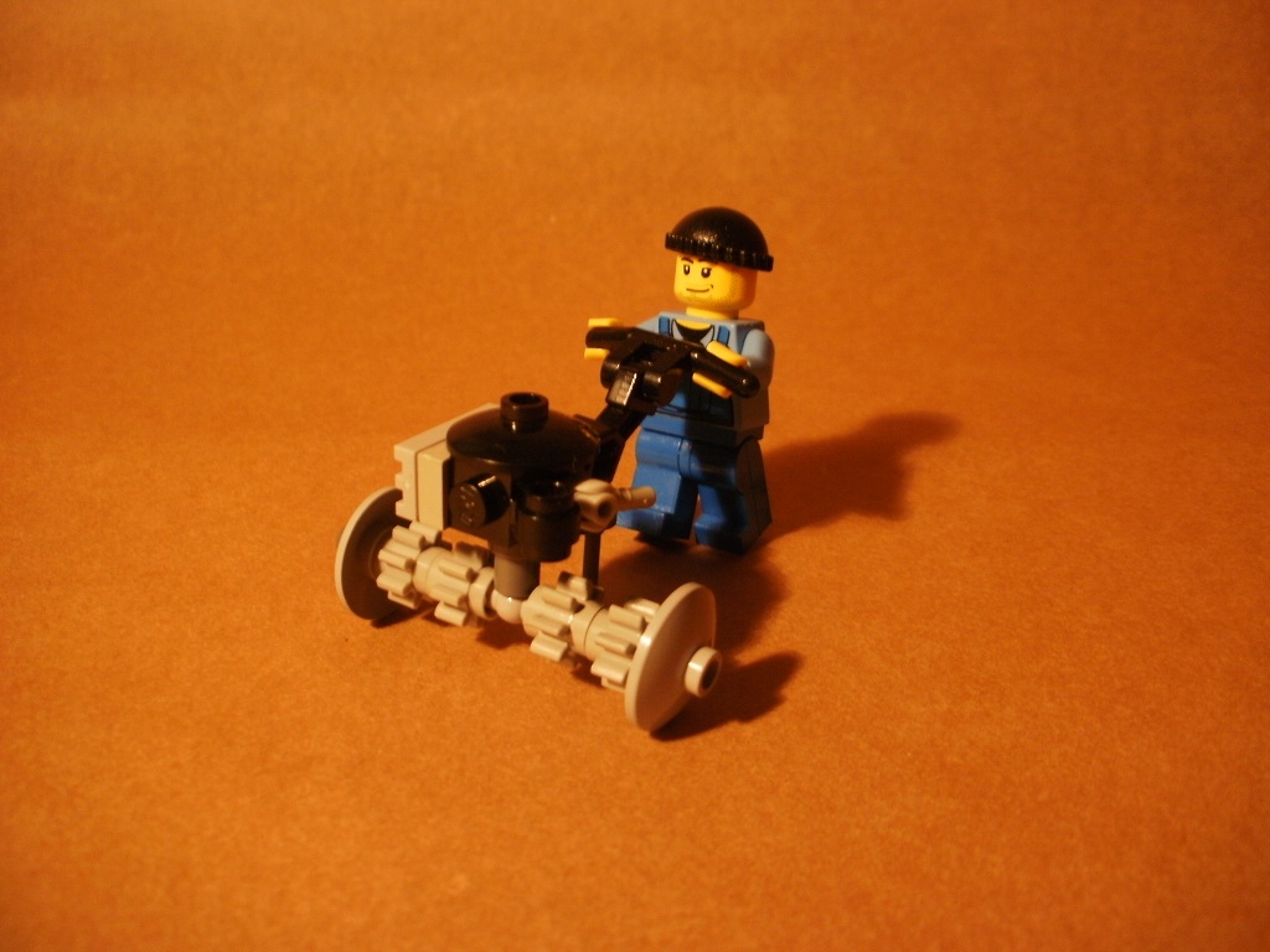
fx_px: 1321
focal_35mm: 36
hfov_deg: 51.4
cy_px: 476
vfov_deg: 39.7
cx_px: 635
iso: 125
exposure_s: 1/10
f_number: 3.5
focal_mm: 6.3
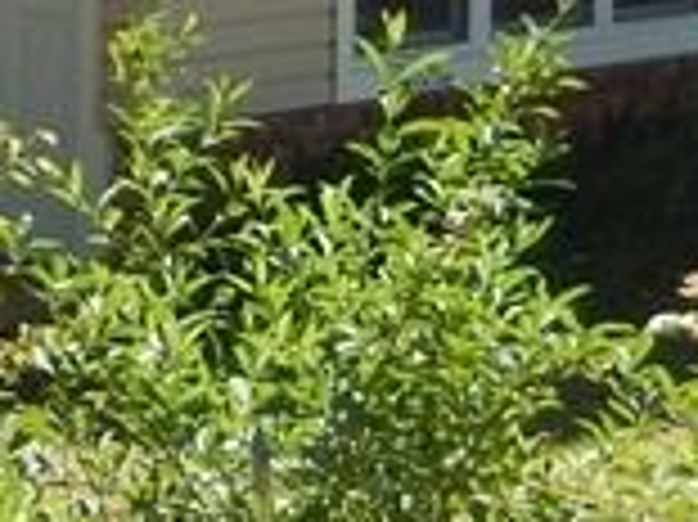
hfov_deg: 10.9
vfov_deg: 8.9
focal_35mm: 165
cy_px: -148
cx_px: -684
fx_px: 3325
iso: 125
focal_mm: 4.5
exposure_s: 1/640
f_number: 3.4
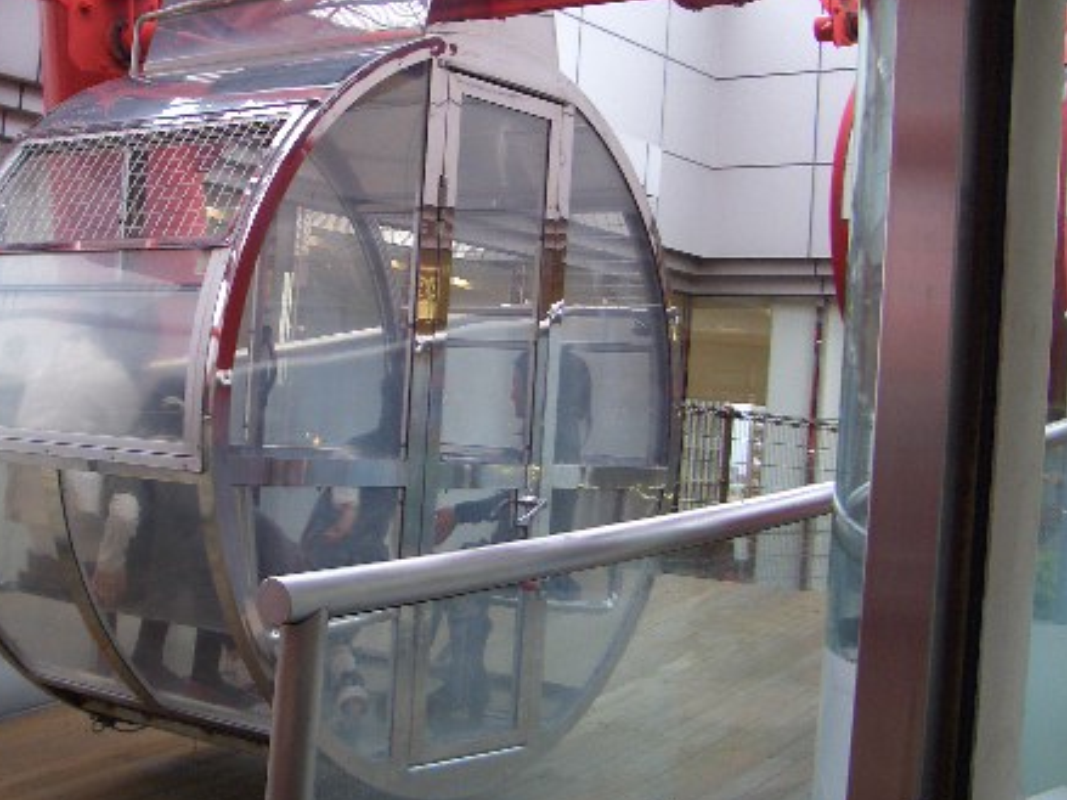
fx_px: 1572
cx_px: 352
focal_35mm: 51
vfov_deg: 28.5
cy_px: 367
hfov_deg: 37.1
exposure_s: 1/80
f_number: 2.6
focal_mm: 5.8
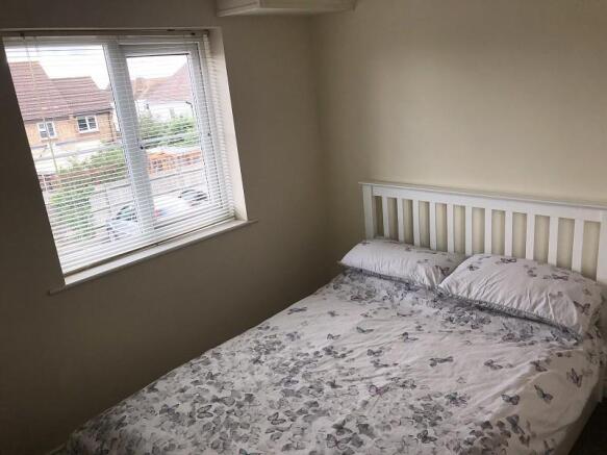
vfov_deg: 49.7
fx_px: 491
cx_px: 304
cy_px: 228
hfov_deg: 63.5
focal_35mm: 28
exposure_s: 1/182
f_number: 1.8
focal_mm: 3.99
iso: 20
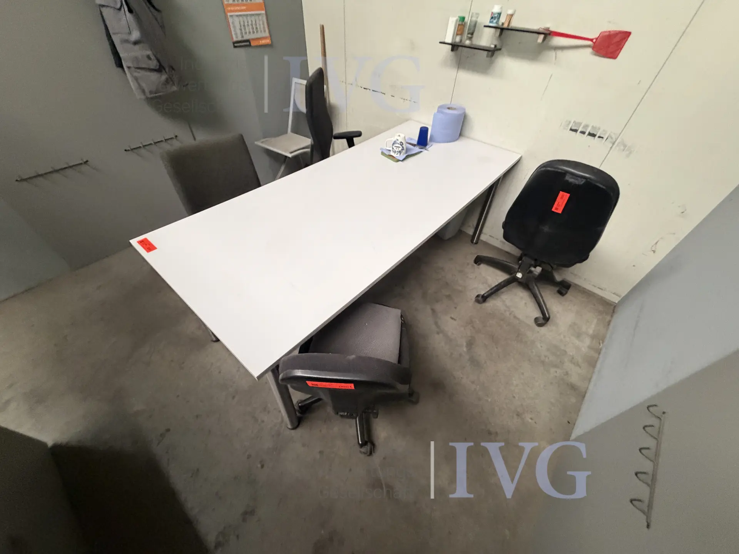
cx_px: 370
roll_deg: -0.8
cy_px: 277
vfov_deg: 85.7
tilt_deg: -42.0
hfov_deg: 102.1
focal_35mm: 14
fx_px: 299
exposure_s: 1/50
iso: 320
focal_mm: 2.22
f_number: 2.2
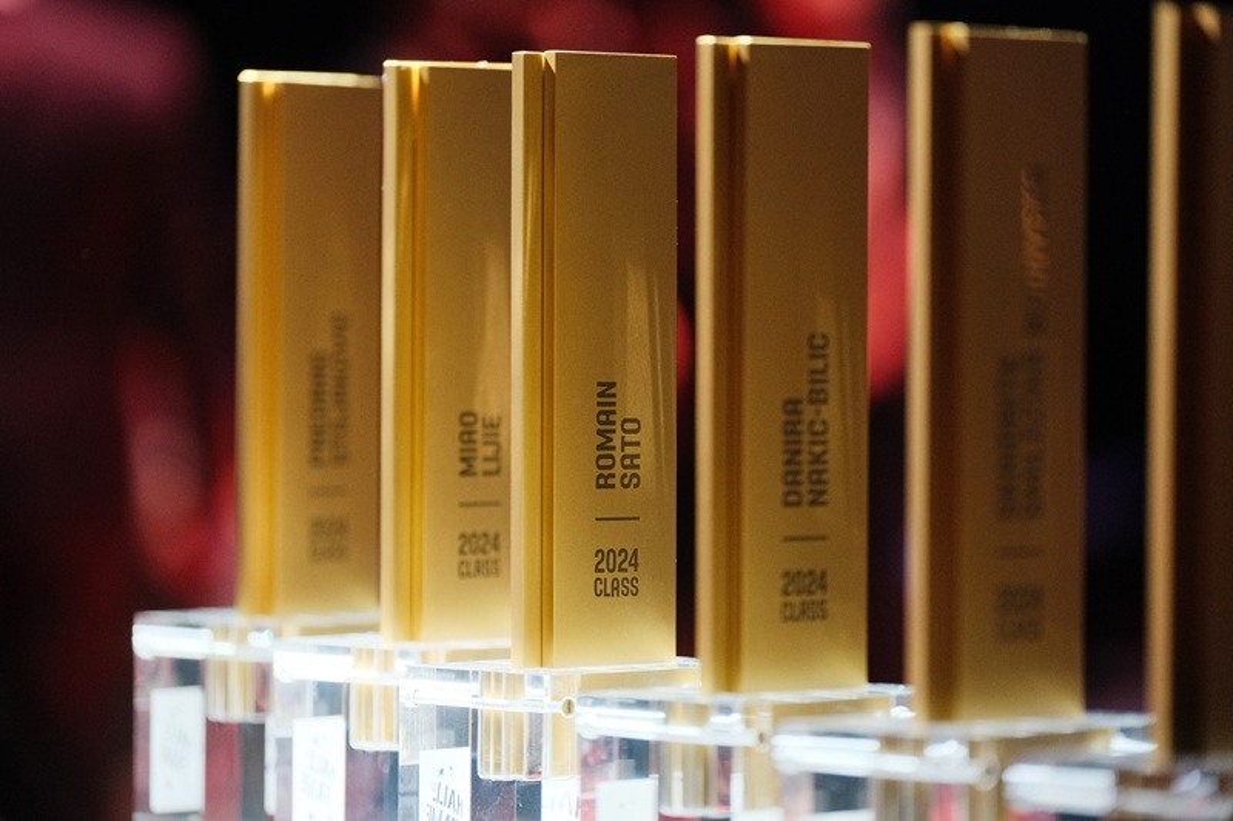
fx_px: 6129
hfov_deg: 11.5
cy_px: 410
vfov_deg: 7.7
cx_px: 616
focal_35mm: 179
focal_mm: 119.2
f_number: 2.8
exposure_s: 1/160
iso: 2000
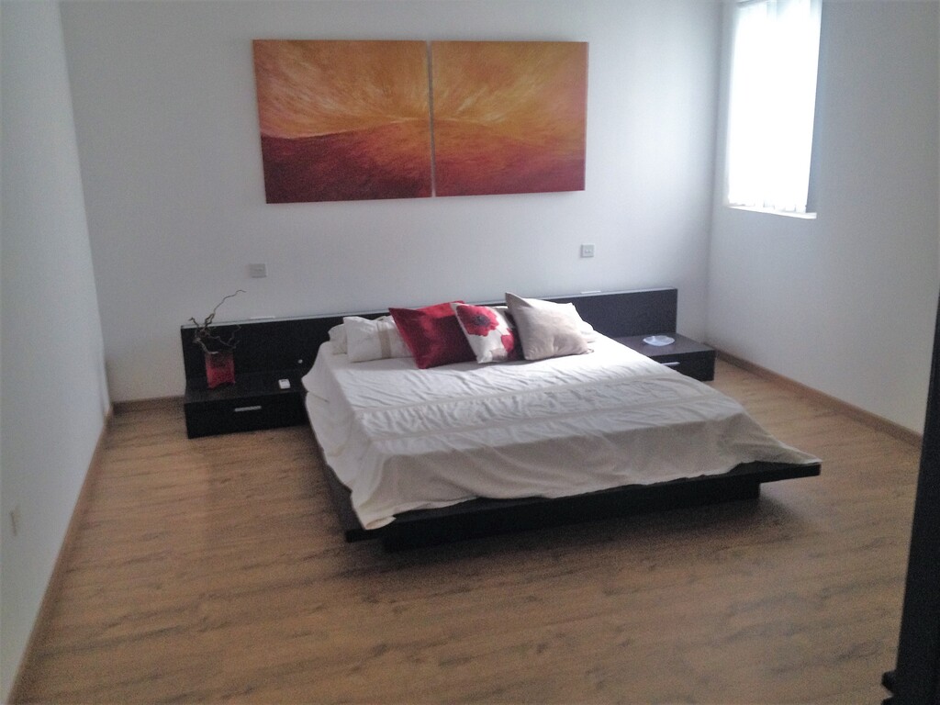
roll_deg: +1.4
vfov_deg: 40.7
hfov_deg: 52.6
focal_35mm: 35
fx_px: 950
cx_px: 470
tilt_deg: -15.7
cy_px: 352
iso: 160
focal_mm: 4.28
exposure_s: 1/20
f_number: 2.4
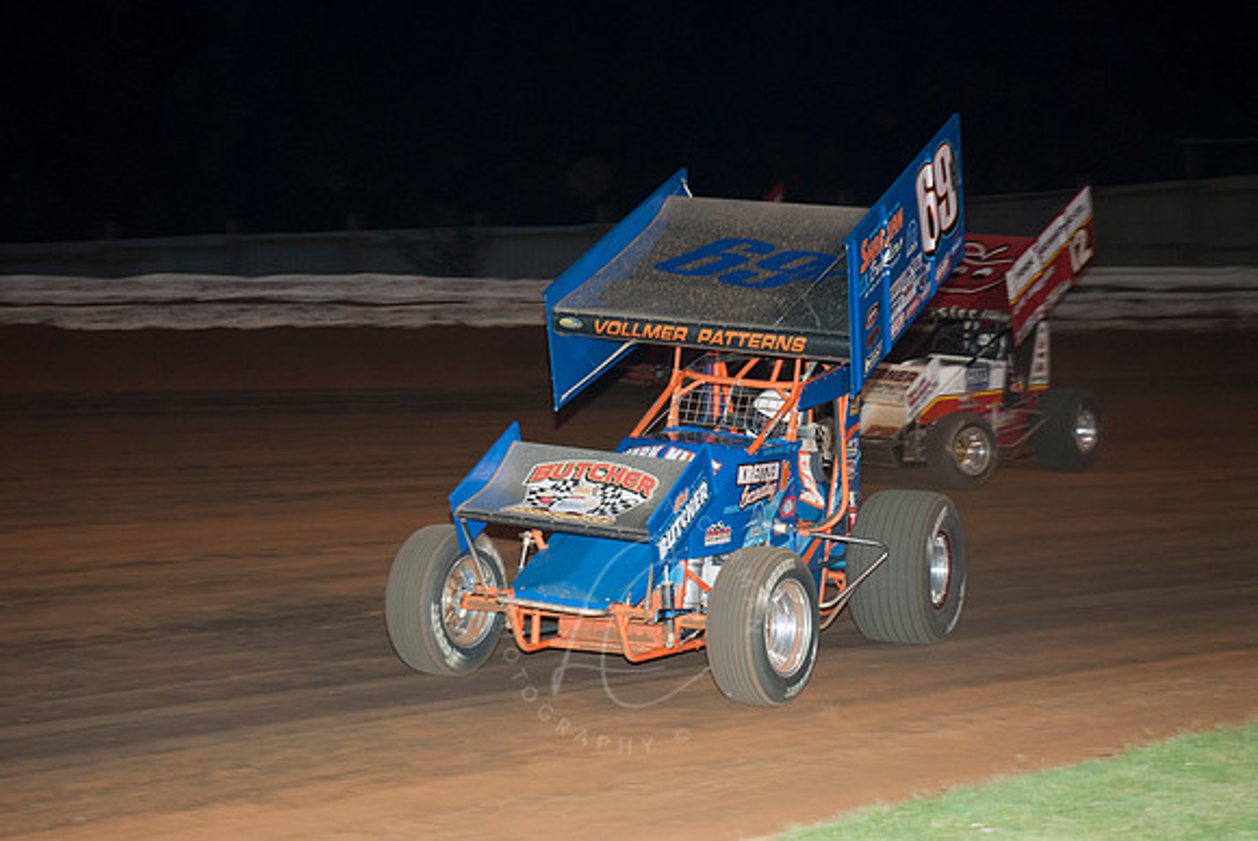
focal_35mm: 72
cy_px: 420
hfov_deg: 28.0
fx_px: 2518
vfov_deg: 19.0
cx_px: 629
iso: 200
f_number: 4.5
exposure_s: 1/160
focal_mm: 48
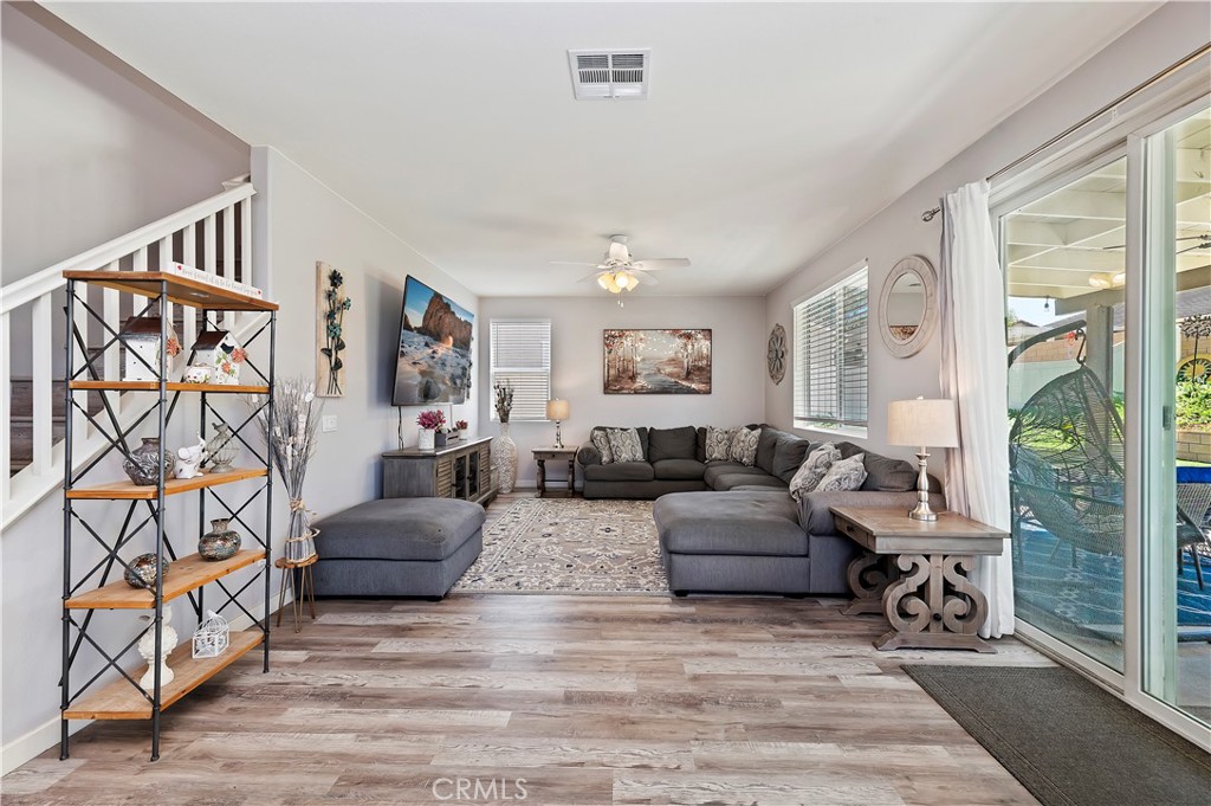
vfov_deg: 81.1
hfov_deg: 104.3
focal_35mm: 14
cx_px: 606
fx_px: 471
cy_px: 403
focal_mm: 14
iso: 500
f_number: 10
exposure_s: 1/13
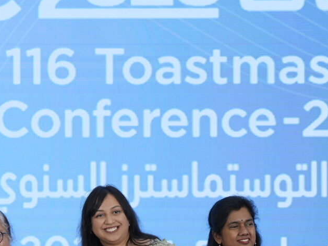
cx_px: -95
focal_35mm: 274
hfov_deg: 7.2
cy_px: 275
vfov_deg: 5.4
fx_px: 2597
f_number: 3.5
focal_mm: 70
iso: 640
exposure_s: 1/125
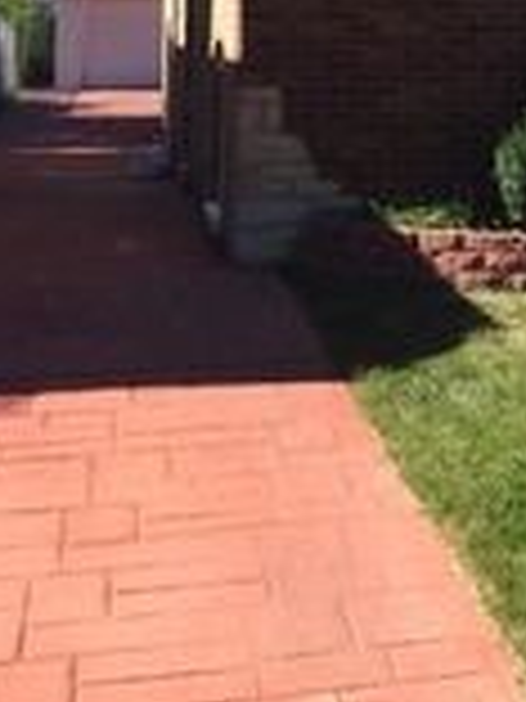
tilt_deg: +2.4
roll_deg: -0.5
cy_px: -32
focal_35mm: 89
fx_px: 1803
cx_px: 710
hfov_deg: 15.7
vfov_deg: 21.1
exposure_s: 1/842
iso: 32
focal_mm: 4.15
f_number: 2.2
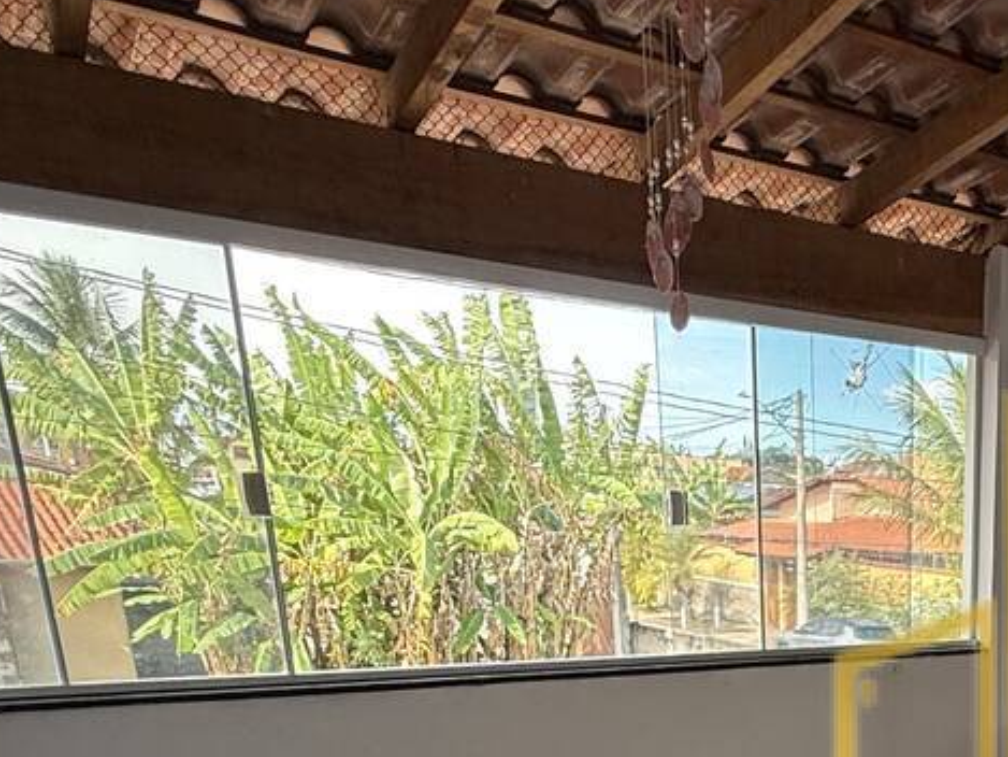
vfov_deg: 28.9
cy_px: 920
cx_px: 1068
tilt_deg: -18.2
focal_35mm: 43
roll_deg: -2.8
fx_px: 1252
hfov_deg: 37.7
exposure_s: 1/107
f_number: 2.2
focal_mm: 2.22
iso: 64
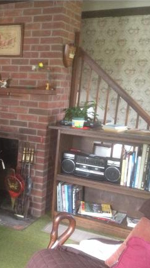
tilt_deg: -11.8
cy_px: 137
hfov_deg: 22.0
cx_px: -5
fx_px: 368
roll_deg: -4.8
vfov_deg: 39.9
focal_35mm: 52
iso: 320
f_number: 2.4
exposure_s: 1/20
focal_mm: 4.28
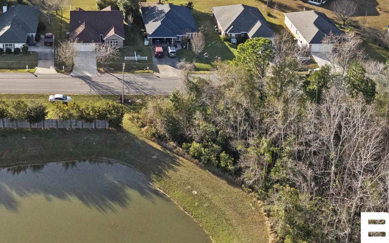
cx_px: 82
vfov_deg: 22.9
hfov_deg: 36.4
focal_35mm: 54
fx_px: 573
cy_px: -7
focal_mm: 12.29
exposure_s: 1/120
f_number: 4.5
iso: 400
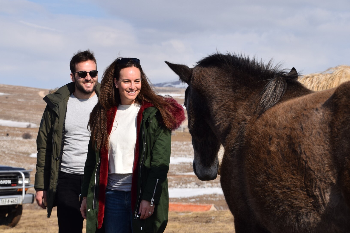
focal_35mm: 138
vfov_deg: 9.9
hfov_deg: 14.9
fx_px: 1341
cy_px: 113
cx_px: 147
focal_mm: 78
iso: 400
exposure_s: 1/2000
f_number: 8
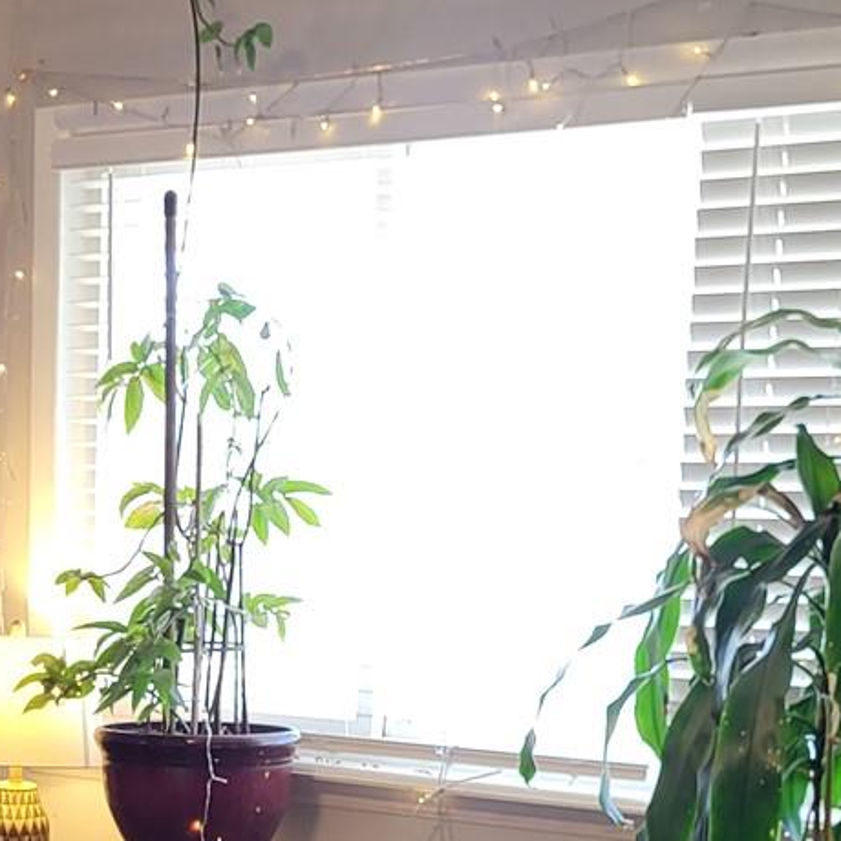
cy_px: 905
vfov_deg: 20.7
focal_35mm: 80
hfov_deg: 21.6
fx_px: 2199
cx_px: 329
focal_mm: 5.4
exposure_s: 1/38
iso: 80
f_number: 1.8
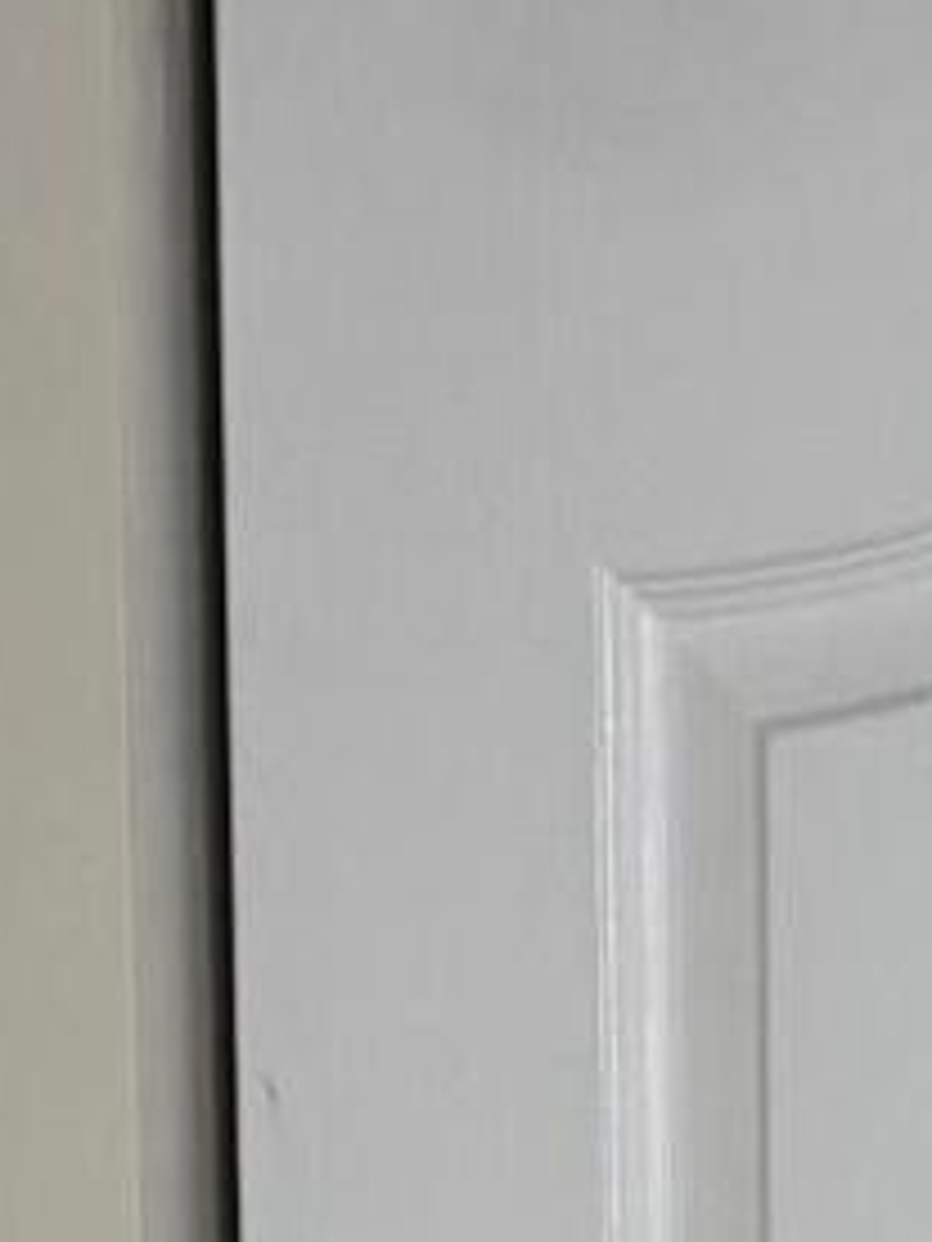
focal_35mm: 250
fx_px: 8975
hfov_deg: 5.9
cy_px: 3663
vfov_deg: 7.1
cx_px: 1126
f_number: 1.8
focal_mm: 6.8
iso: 160
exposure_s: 1/120
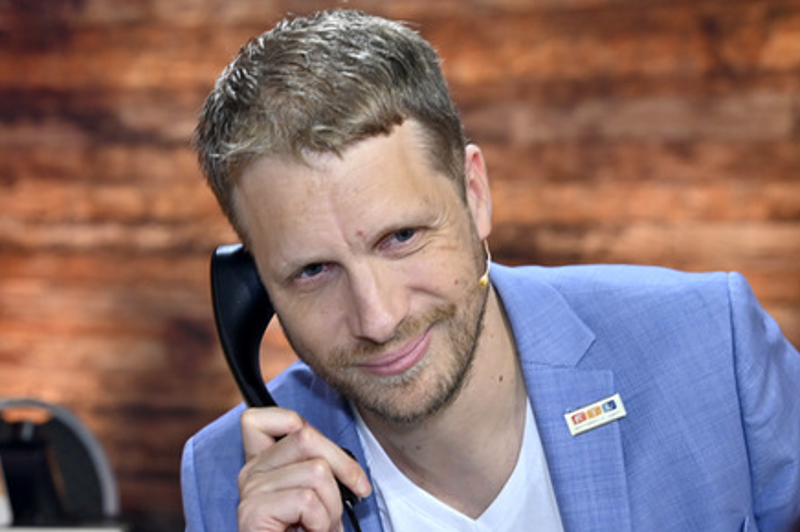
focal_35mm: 60
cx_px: 390
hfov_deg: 33.4
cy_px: 268
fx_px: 1332
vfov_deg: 22.6
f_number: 4
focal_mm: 58
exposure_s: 1/200
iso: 1000
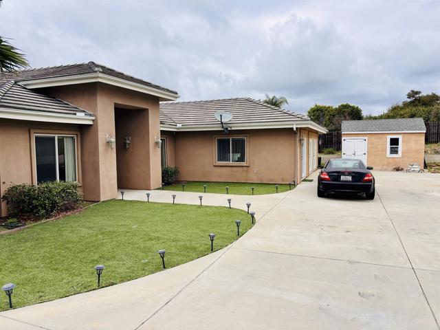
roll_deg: +0.6
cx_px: 220
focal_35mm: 26
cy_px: 165
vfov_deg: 53.1
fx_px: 330
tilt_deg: -3.6
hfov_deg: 67.3
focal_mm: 5.96
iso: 50
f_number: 1.6
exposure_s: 1/2857
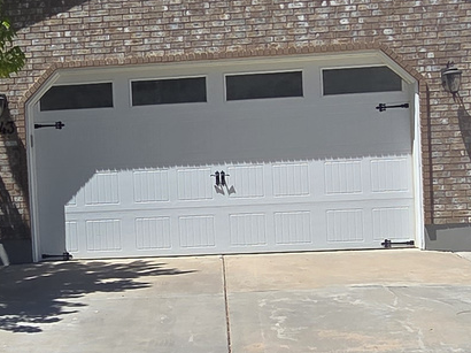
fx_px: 884
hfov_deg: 29.0
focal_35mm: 65
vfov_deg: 22.6
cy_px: 185
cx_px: 78
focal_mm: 2.2
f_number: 2.2
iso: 50
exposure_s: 1/2767
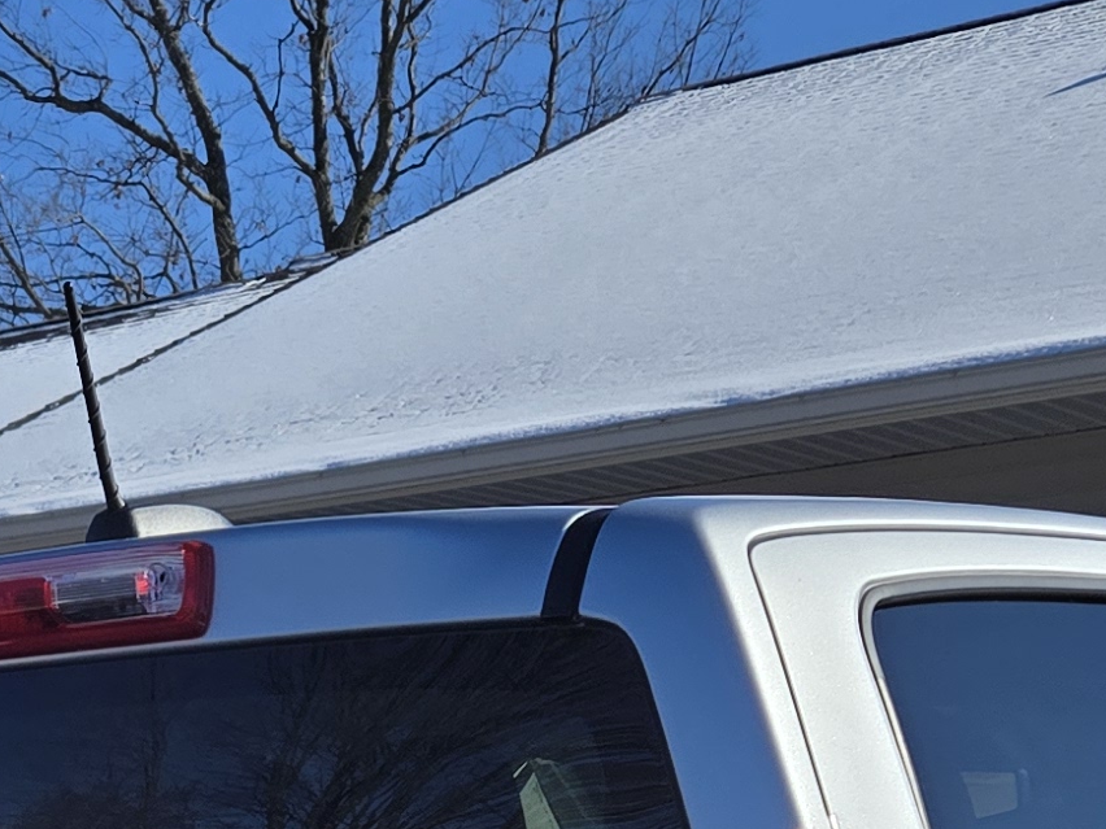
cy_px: 1587
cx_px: -184
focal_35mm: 108
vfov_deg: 12.3
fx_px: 3451
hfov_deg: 17.4
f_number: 1.8
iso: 25
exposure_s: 1/5259
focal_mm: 5.4
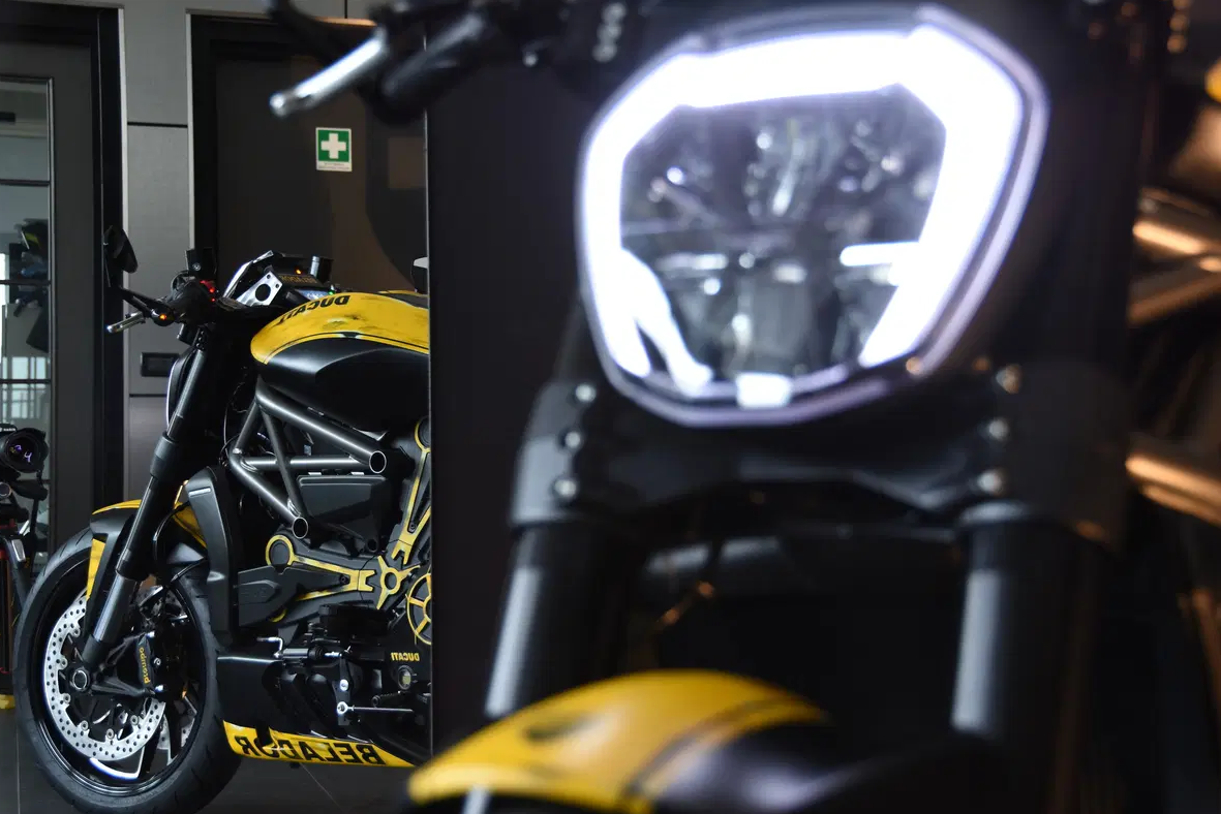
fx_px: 2171
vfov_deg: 21.3
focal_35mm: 64
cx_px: 613
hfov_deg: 31.4
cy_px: 411
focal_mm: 42
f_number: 4.5
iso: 200
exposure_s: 1/2
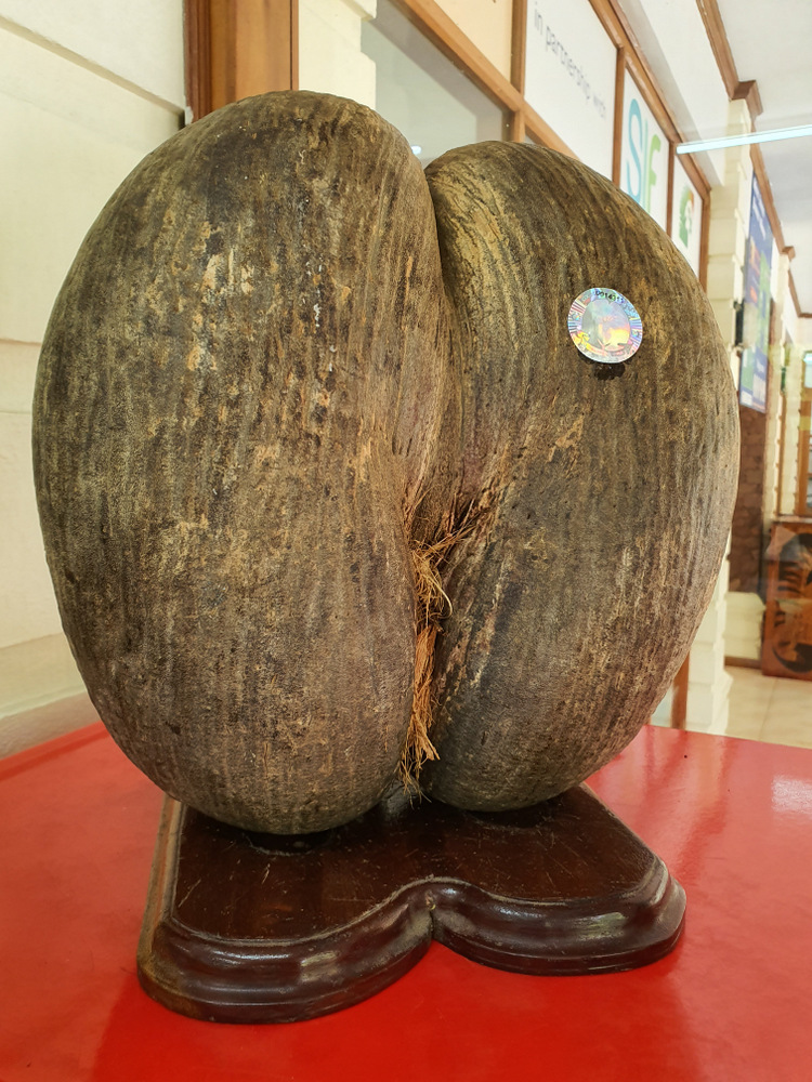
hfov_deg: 53.1
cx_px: 406
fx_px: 813
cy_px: 541
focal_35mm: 26
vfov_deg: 67.3
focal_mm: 4.3
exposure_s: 1/50
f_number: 2.4
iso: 200
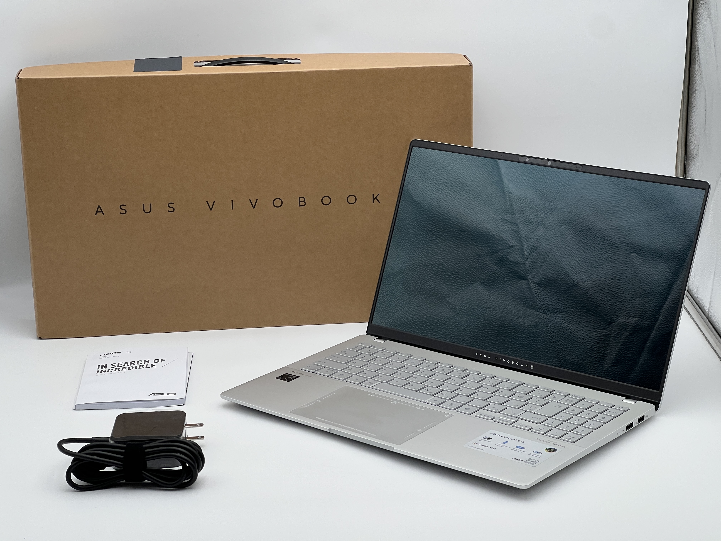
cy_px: 270
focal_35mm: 77
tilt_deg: -16.4
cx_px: 360
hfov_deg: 25.3
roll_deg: +0.7
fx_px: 1604
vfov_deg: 19.1
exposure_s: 1/99
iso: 64
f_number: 2.8
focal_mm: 9
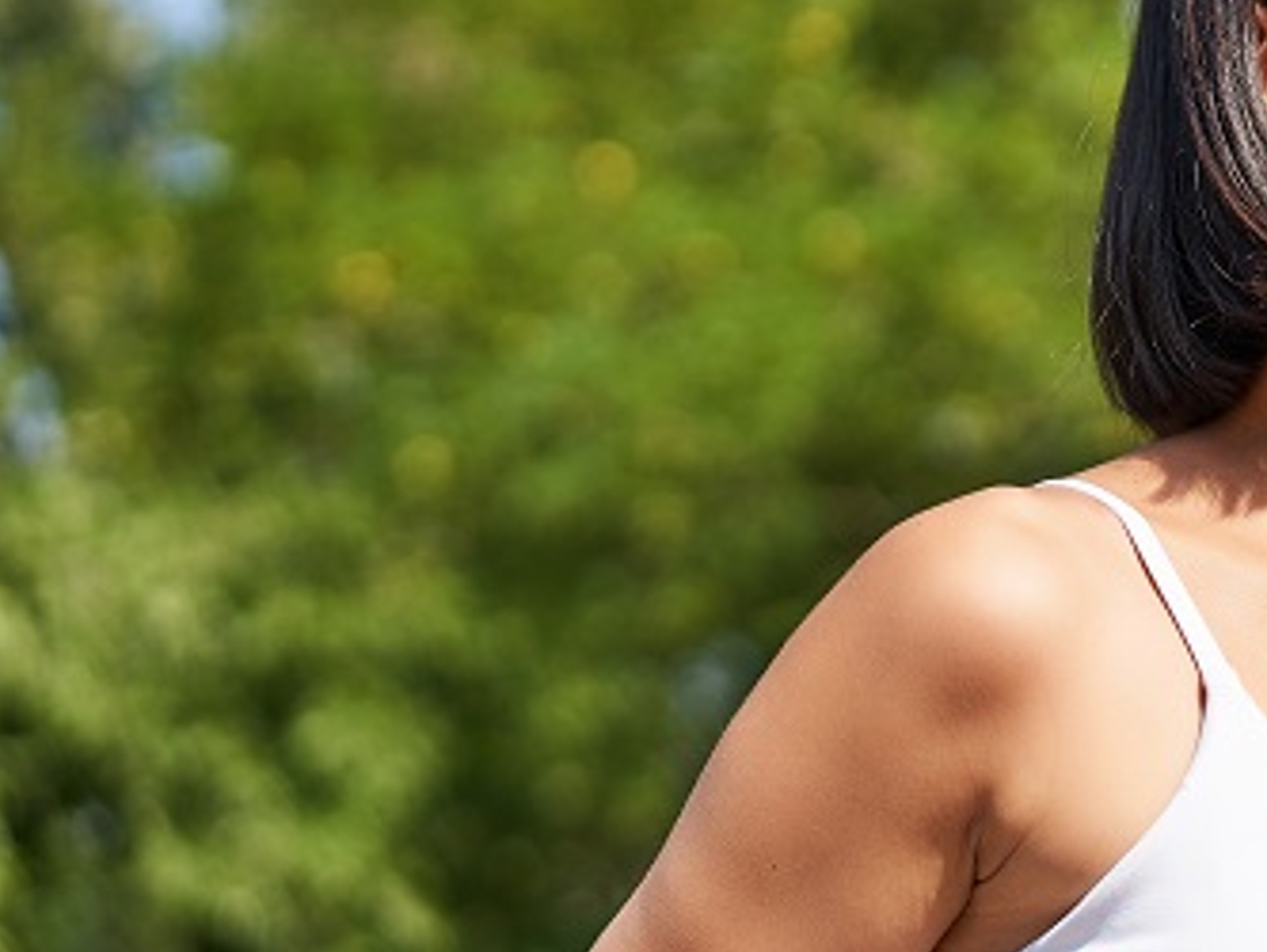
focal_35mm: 127
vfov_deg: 11.7
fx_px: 4650
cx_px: 1324
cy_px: 444
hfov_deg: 15.2
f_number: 2.2
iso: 100
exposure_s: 1/3200
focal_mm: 55
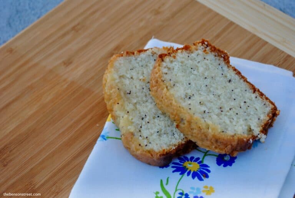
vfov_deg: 16.6
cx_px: 148
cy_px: 99
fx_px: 678
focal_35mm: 82
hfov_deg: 24.6
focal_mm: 55
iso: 200
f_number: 7.1
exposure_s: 1/200
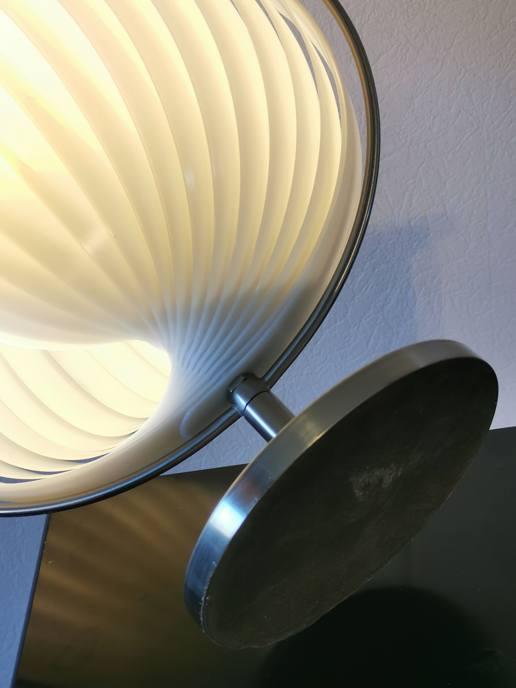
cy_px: 344
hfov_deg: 26.1
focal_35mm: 56
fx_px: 1113
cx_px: 258
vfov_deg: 34.3
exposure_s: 1/100
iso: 80
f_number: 1.8
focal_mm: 5.58
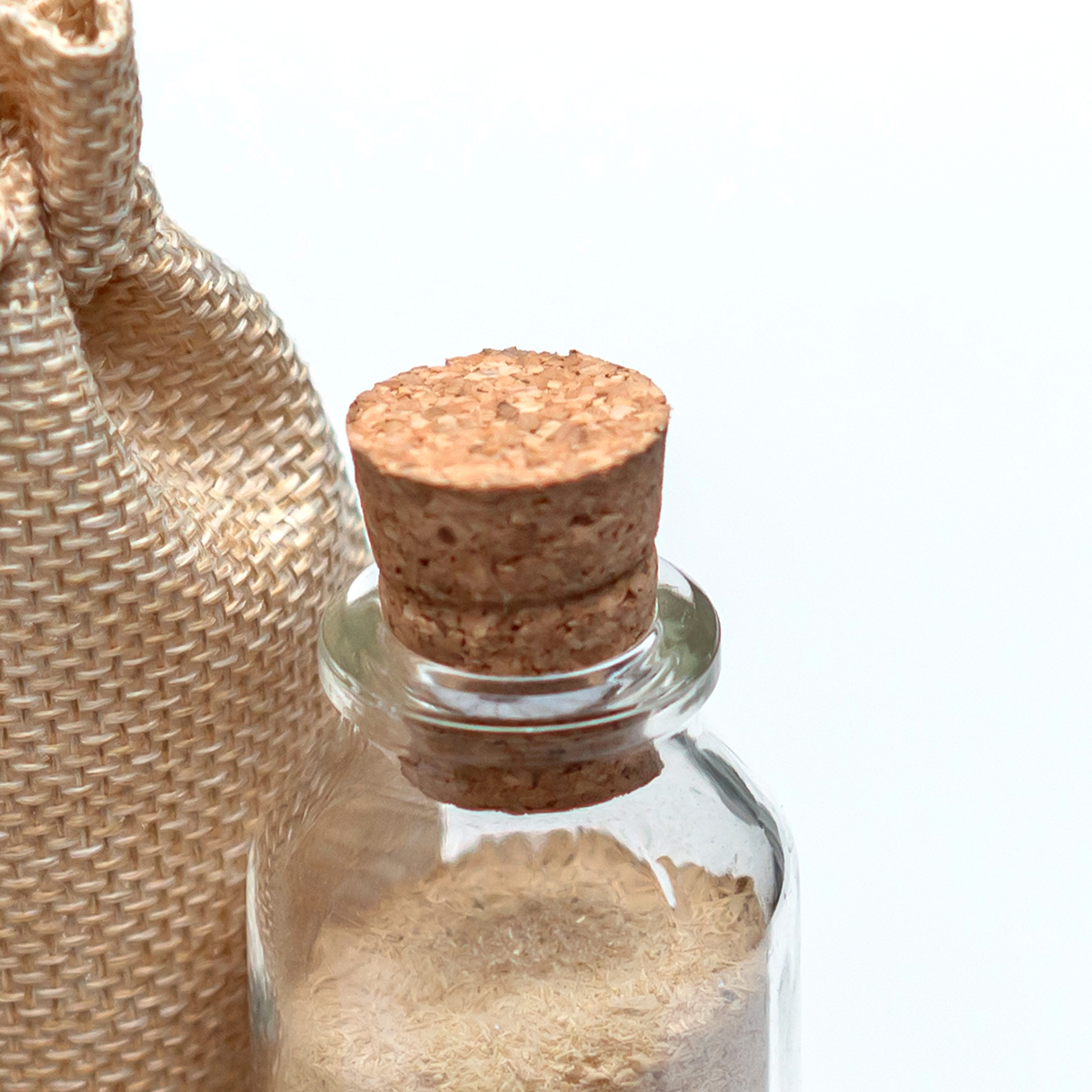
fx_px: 11778
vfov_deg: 5.3
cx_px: 217
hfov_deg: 5.3
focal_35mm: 330
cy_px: 1118
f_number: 3.5
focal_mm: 85
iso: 160
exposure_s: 1/1600
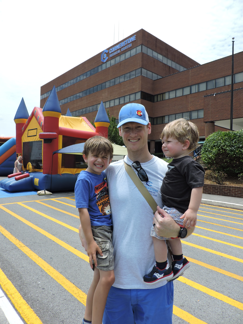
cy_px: 162
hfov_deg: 56.8
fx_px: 225
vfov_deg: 71.6
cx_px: 122
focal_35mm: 24
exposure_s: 1/1250
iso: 100
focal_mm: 4.3
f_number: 3
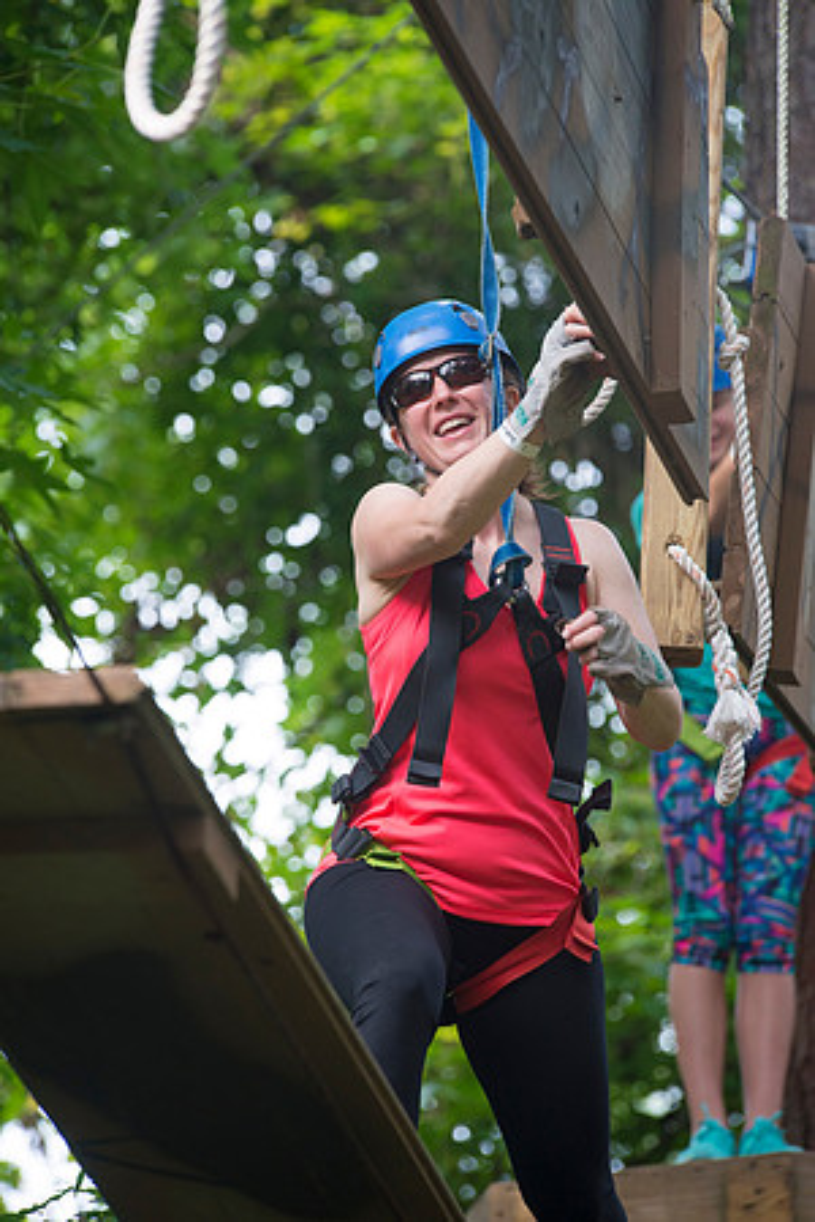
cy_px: 611
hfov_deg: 6.9
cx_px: 408
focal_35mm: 200
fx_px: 6791
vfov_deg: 10.3
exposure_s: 1/800
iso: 1250
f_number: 5
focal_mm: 200
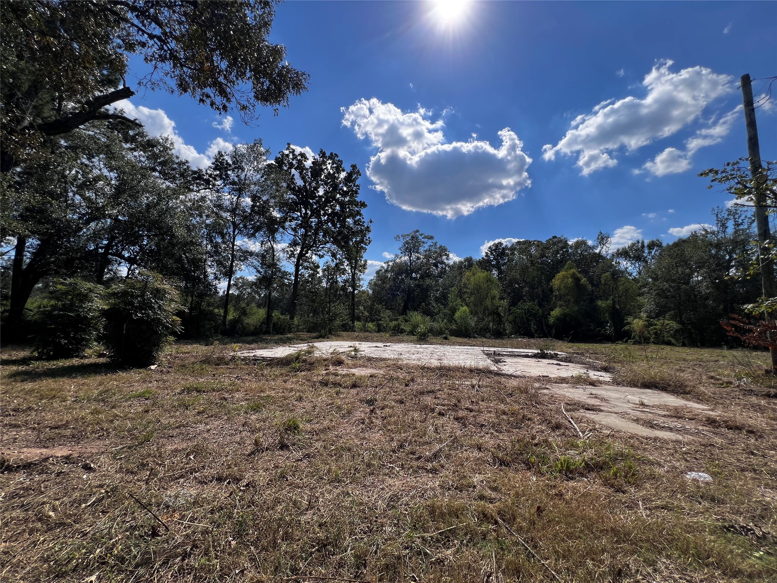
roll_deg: -1.1
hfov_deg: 106.2
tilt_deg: +4.5
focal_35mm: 13
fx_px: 292
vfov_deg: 89.9
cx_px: 388
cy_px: 292
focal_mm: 1.57
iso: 32
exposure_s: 1/2538
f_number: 1.8
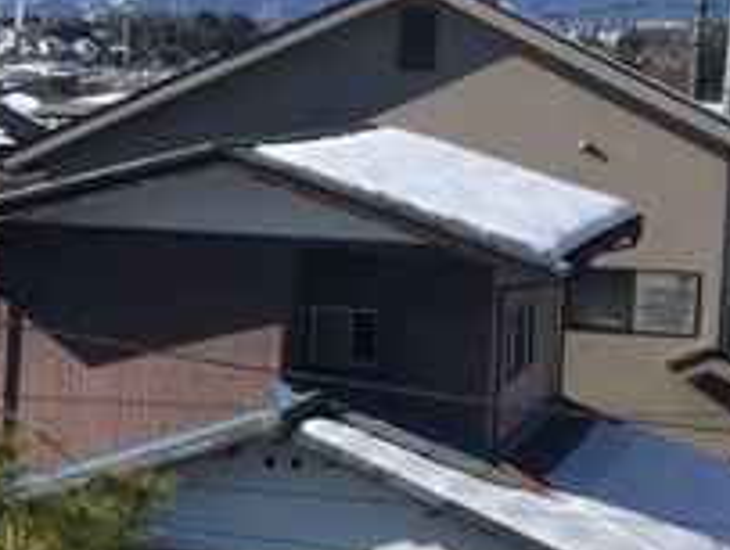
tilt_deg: -5.0
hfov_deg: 12.3
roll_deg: -1.0
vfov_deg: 10.2
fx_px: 3084
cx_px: -629
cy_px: 248
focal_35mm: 146
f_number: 2.2
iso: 25
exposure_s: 1/1923
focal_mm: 4.15
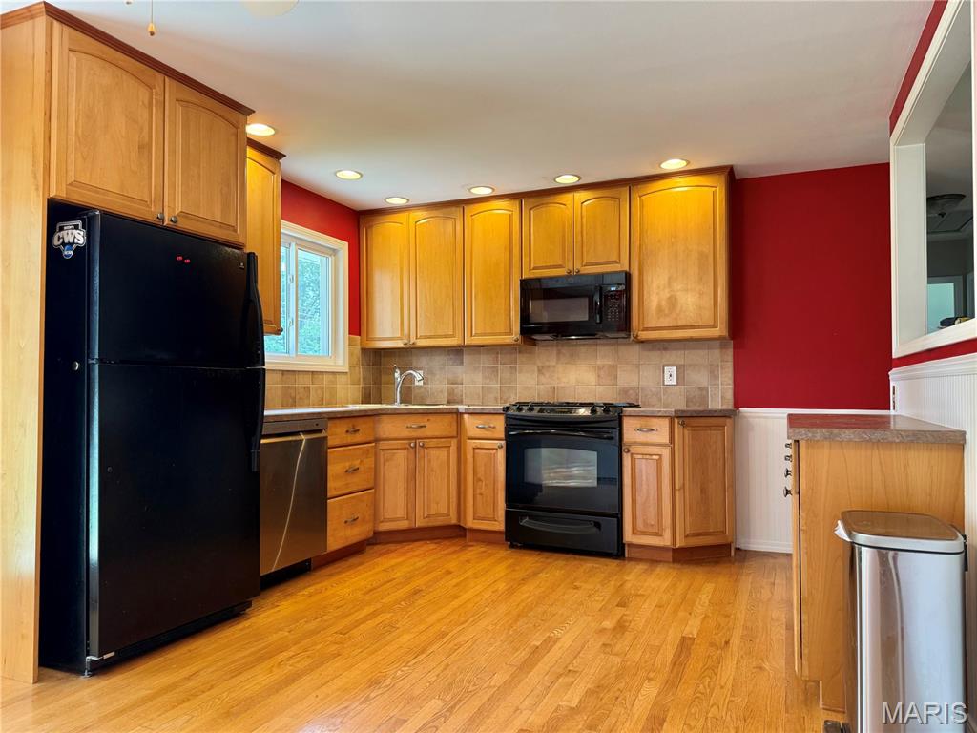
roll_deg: +0.4
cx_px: 488
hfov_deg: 71.6
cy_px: 366
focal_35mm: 24
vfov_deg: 56.8
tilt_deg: +1.9
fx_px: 677
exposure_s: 1/120
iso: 200
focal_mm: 6.76
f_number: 1.78
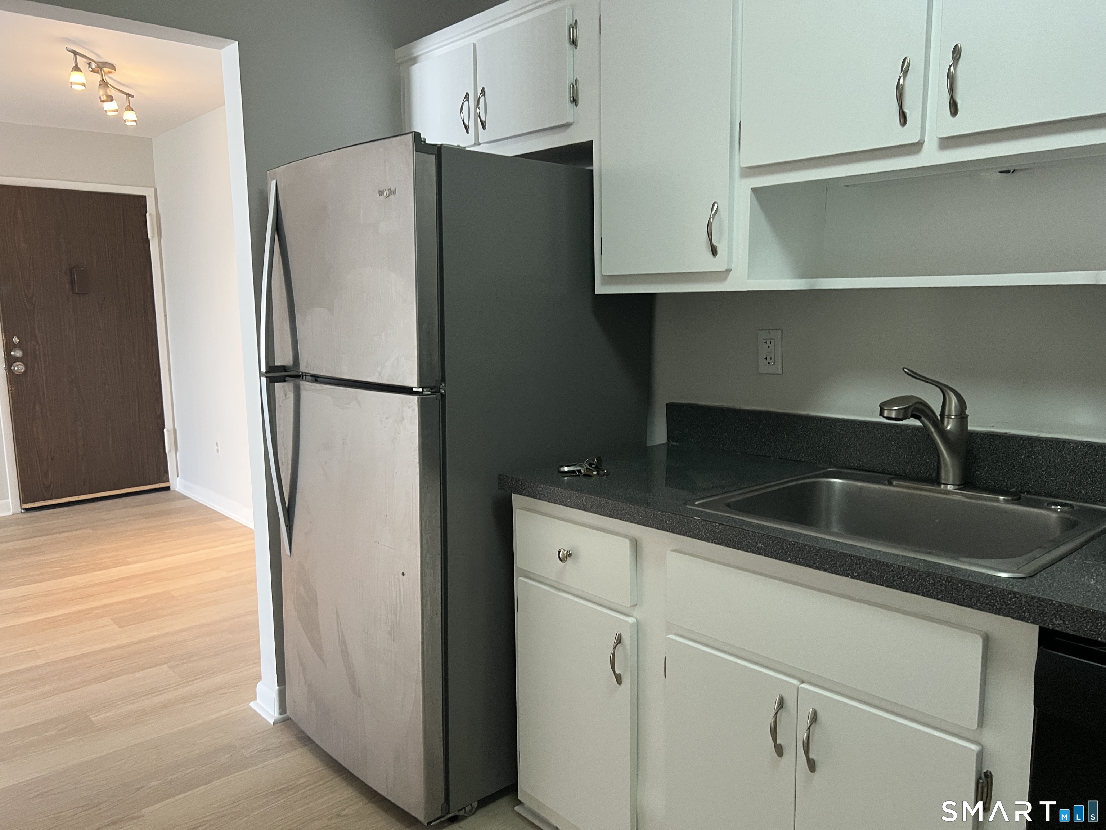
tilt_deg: -9.3
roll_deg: +0.7
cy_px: 415
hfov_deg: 67.3
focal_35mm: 26
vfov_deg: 53.1
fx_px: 831
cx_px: 553
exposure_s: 1/60
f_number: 1.5
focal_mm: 5.7
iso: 160
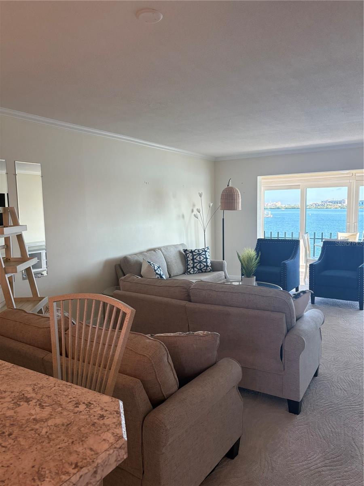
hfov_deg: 53.1
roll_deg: +1.0
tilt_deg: -3.9
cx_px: 182
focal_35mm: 26
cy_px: 243
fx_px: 365
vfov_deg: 67.3
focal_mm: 5.96
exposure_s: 1/148
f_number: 1.6
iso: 125
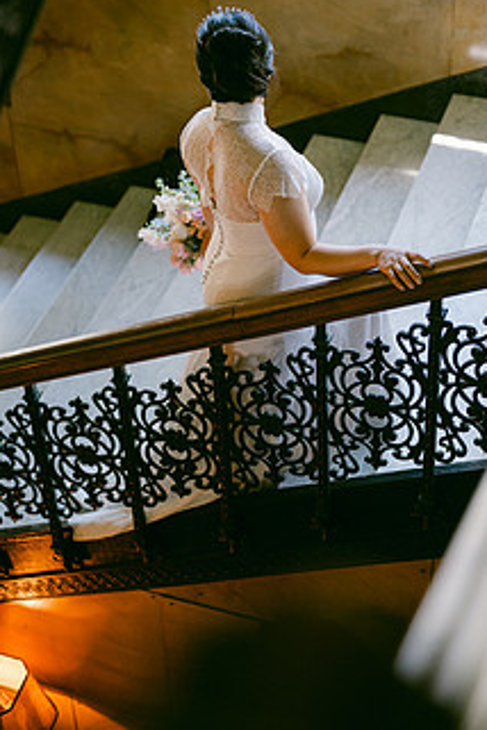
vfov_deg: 28.8
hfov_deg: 19.4
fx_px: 1420
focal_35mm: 70
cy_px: 298
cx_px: 278
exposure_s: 1/125
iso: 320
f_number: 1.8
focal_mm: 50
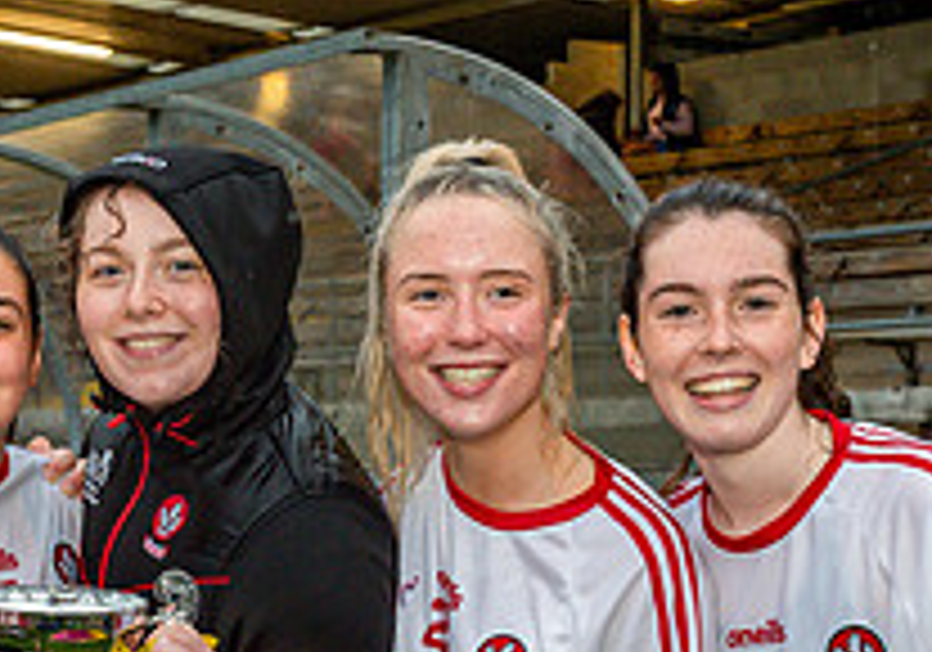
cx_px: 298
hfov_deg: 20.4
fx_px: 2577
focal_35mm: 98
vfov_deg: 14.3
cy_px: 606
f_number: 4.5
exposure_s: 1/100
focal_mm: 29
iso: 1600
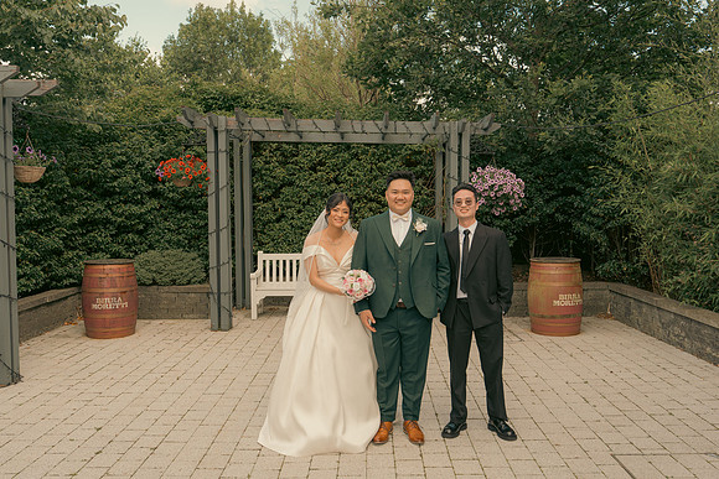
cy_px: 240
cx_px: 360
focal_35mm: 31
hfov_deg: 60.3
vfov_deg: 42.3
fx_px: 619
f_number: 5.6
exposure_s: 1/160
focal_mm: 31
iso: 160
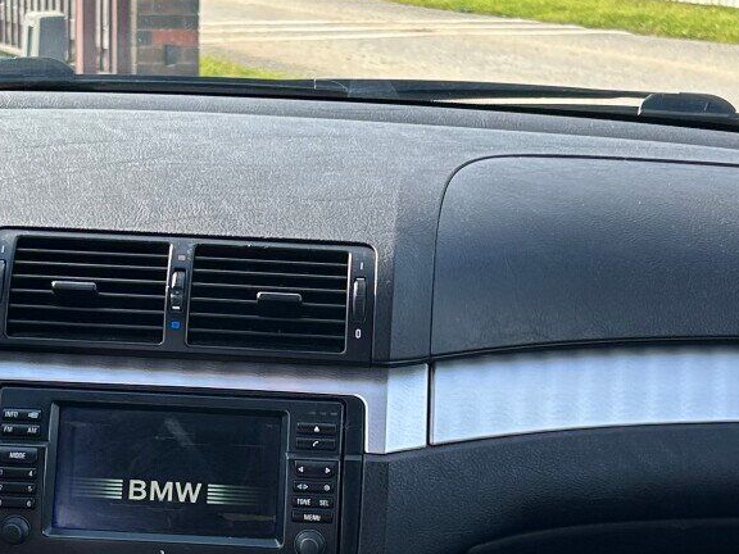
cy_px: 375
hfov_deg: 22.2
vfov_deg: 16.7
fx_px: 1879
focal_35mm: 88
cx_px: 254
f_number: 1.5
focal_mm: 5.7
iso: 50
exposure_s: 1/383
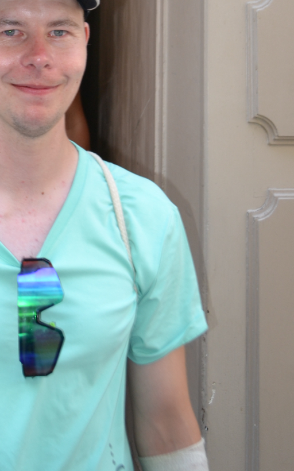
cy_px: -106
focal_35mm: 84
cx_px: 42
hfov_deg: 15.4
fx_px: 1078
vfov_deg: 22.5
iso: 180
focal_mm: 22
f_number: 4
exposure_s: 1/125
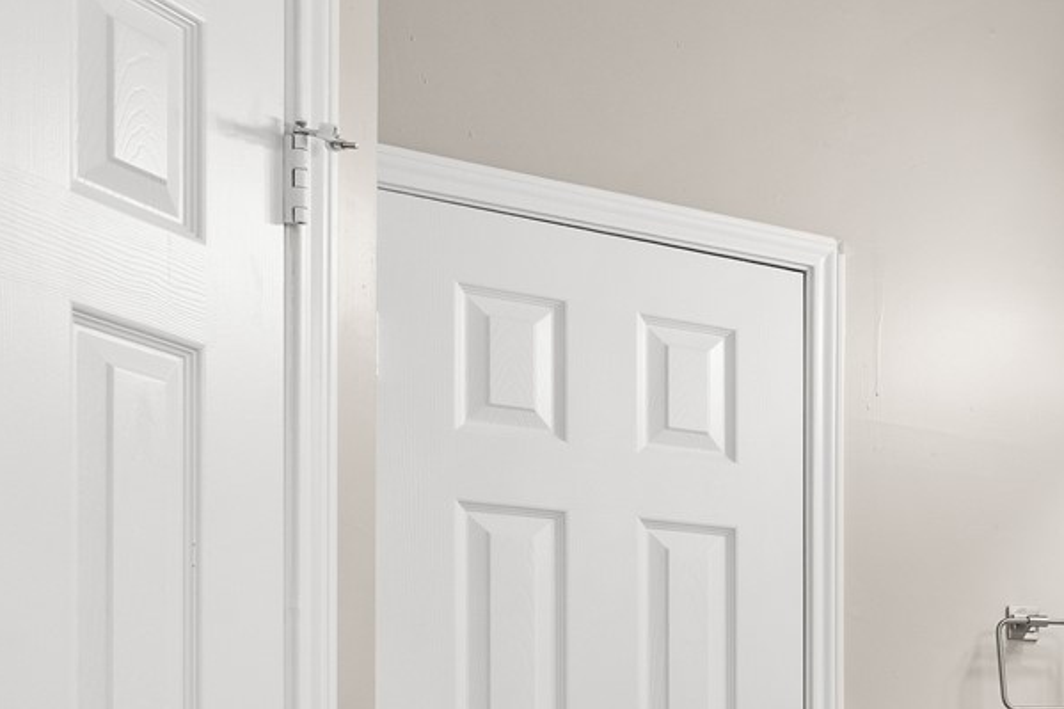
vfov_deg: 21.8
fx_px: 1714
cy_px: 830
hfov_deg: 28.1
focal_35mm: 58
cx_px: 1407
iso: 200
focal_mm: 16
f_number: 9
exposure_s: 1/1.67
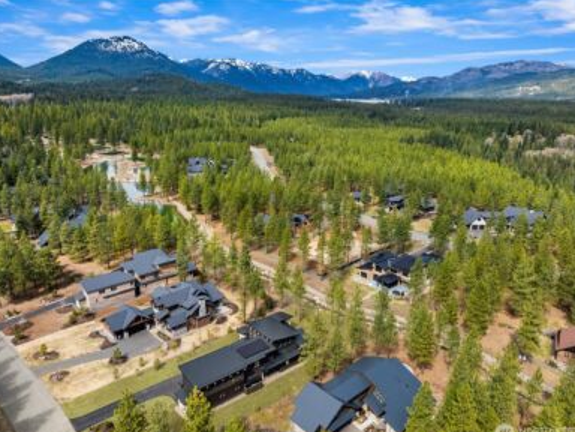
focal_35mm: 25
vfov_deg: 54.9
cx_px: 290
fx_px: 415
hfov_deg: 69.4
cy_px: 224
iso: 140
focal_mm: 12.29
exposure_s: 1/1600
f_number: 2.8
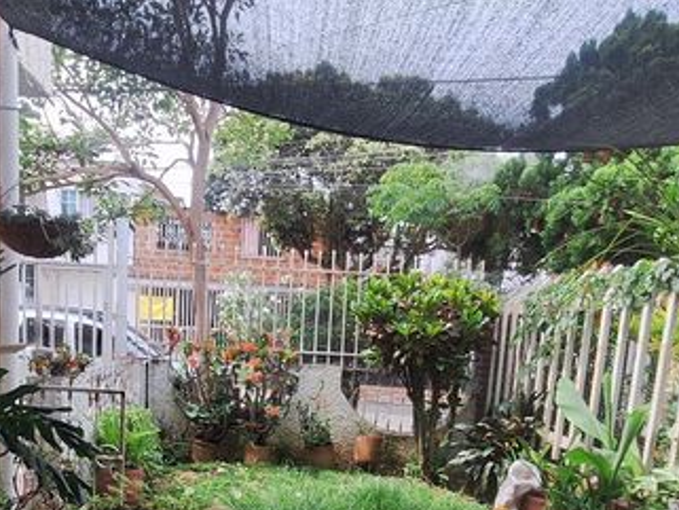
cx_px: 308
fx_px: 530
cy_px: 389
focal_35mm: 27
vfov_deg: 49.1
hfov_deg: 65.2
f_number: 2.2
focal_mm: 1.74
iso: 40
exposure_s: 1/497
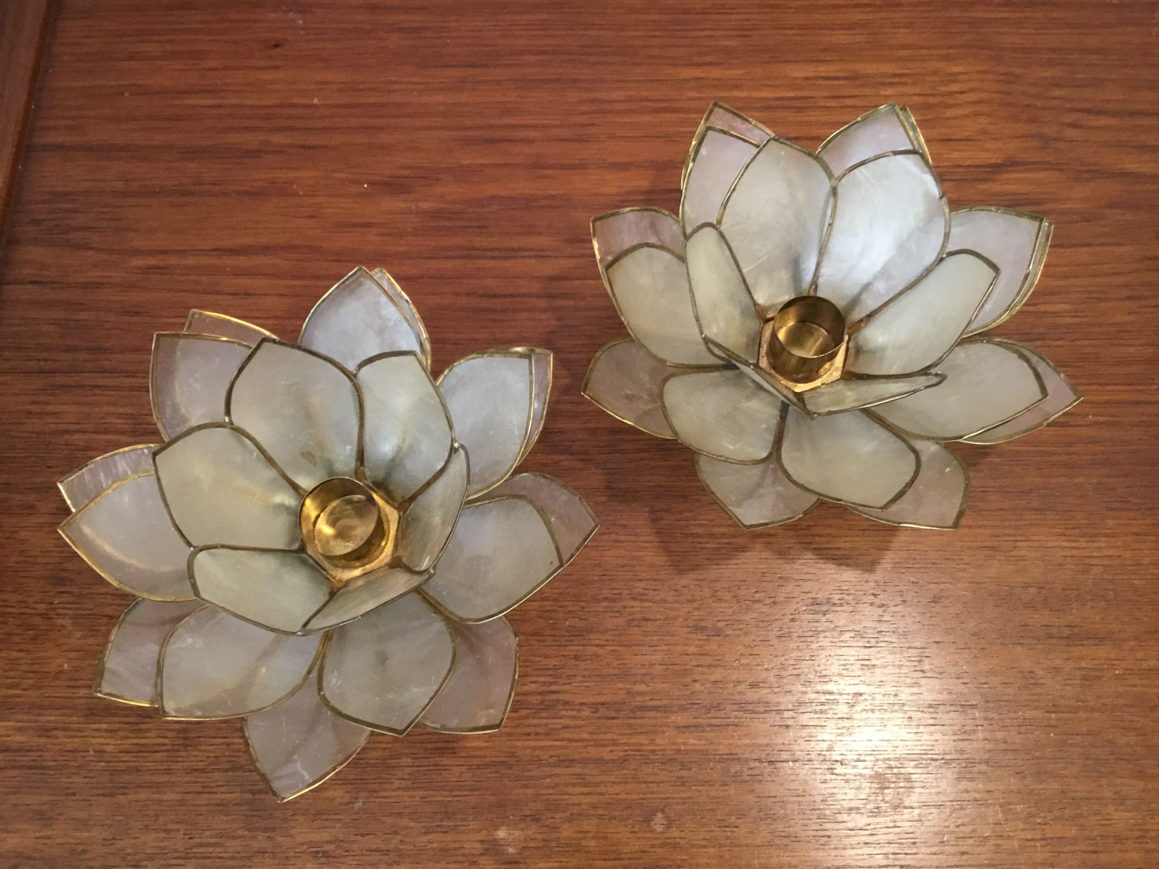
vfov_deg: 45.4
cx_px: 580
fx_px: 1038
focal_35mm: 31
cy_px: 434
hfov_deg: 58.4
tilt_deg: -70.6
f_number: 2.4
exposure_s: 1/33
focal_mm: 3.3
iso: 125
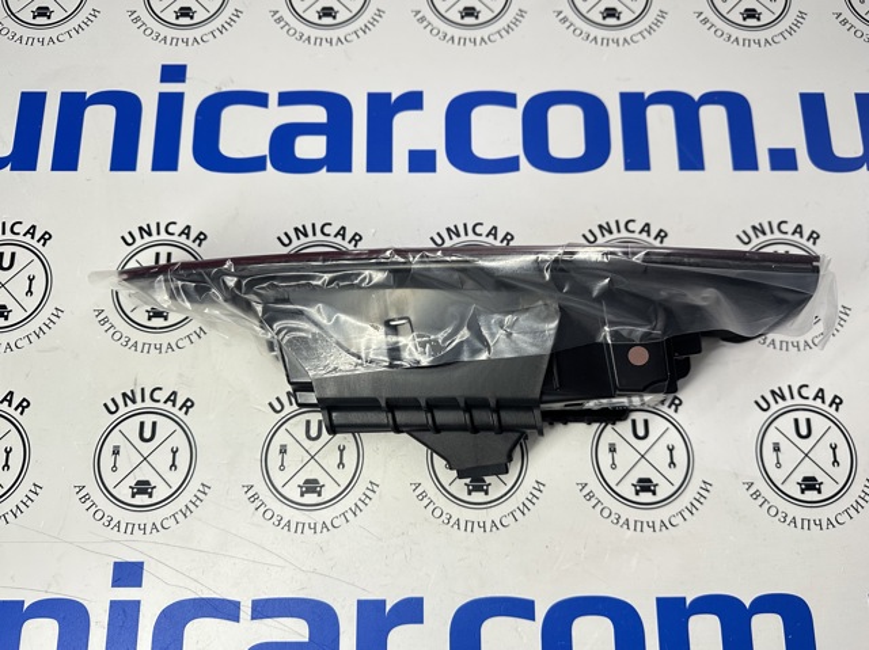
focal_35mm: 24
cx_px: 434
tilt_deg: -76.4
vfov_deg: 56.8
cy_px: 325
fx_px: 602
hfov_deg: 71.6
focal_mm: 6.86
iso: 200
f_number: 1.78
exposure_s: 1/121
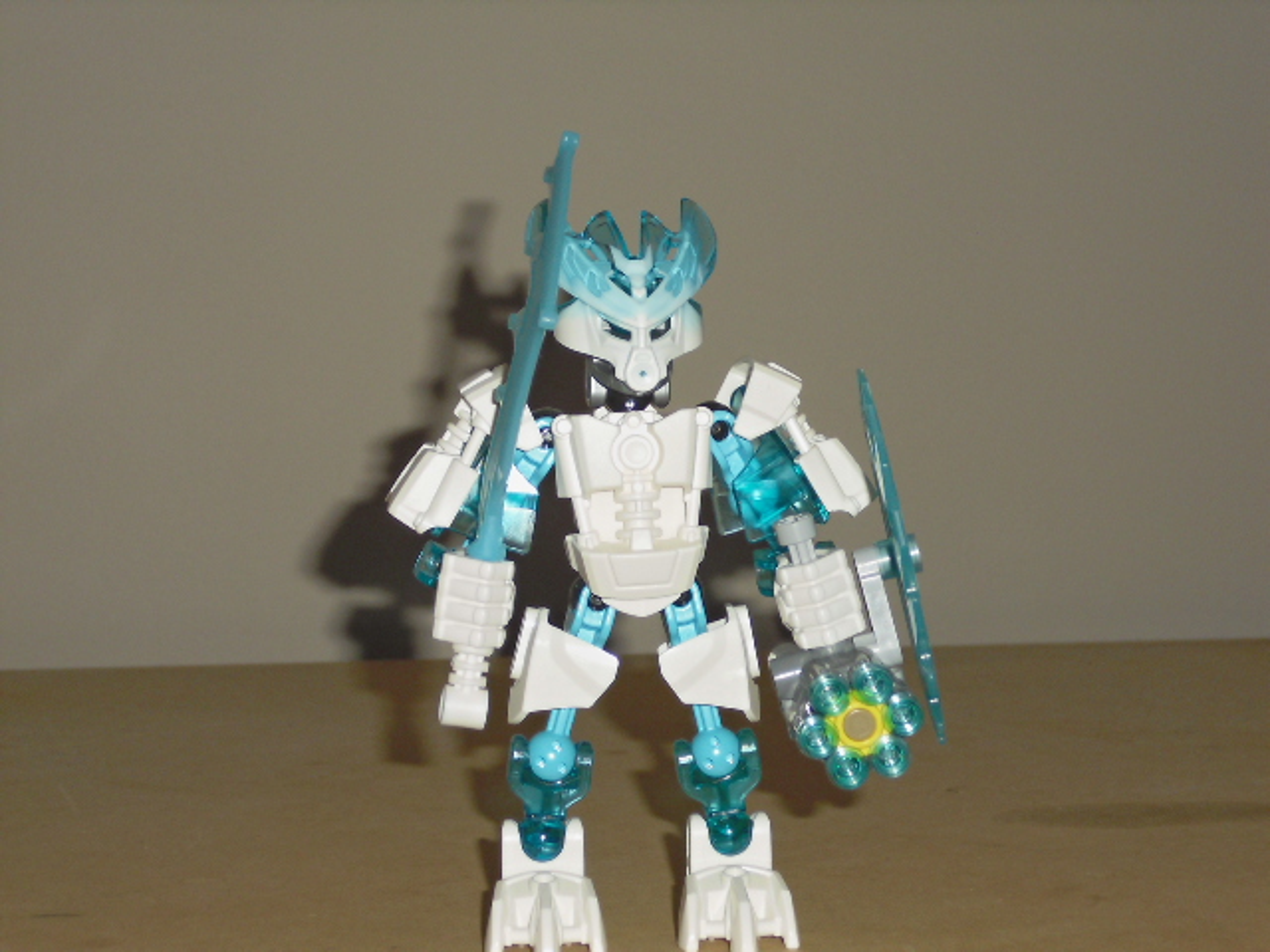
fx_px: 3229
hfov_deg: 22.3
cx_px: 635
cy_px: 476
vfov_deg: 16.8
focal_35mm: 88
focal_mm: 15.7
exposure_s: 1/60
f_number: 5.1
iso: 200
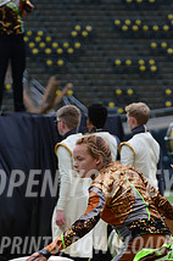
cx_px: 154
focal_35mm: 326
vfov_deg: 6.3
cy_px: 273
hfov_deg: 4.2
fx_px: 2357
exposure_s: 1/1000
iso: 640
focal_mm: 155
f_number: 4.5
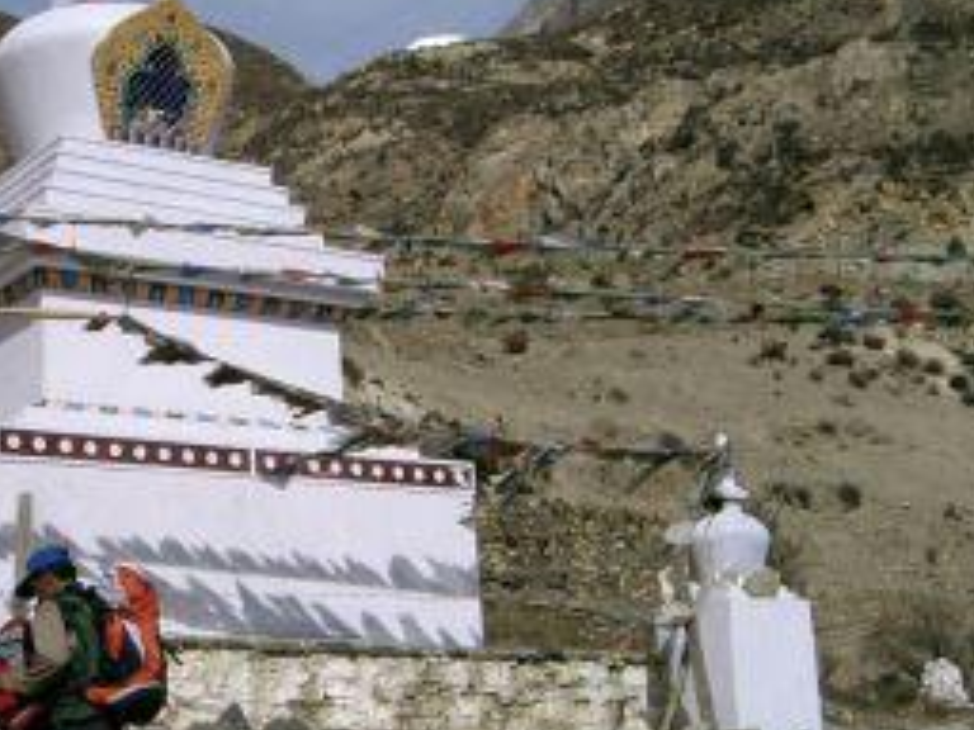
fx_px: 1829
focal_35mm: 65
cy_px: 468
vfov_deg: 22.5
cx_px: 291
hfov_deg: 29.5
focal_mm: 8
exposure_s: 1/2000
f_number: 4.8
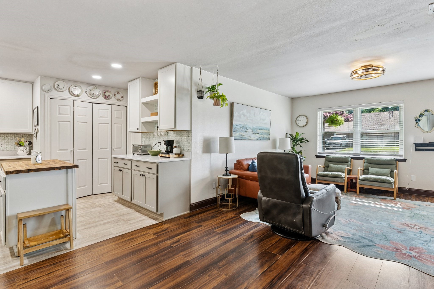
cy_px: 144
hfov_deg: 93.3
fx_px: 205
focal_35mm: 17
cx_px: 217
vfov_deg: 70.4
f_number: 8
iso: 320
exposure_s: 1/13
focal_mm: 17
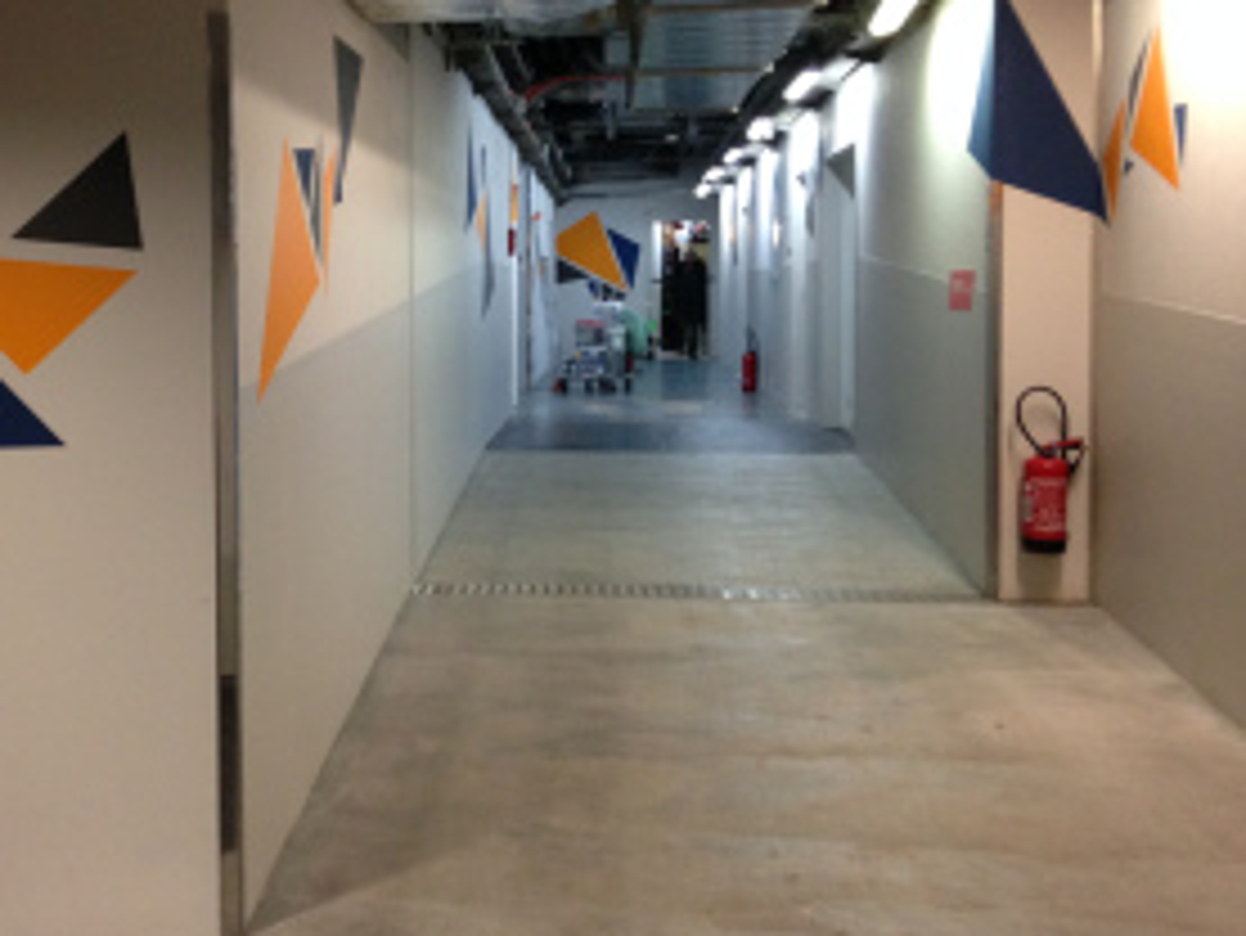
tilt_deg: -1.7
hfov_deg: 37.6
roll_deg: +2.3
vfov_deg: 29.1
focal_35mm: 50
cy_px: 376
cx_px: 369
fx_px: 1801
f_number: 2.4
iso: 200
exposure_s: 1/20
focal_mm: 4.12
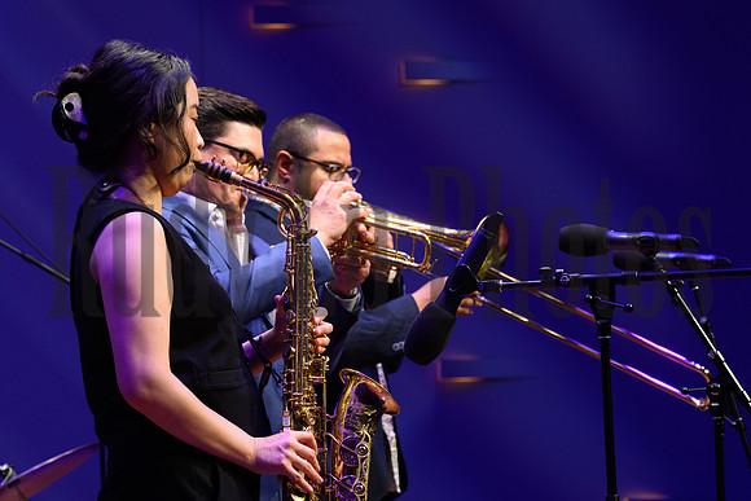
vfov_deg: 8.6
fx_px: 3338
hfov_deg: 12.8
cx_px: 376
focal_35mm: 160
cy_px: 250
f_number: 11
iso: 3200
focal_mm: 160
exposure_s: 1/125
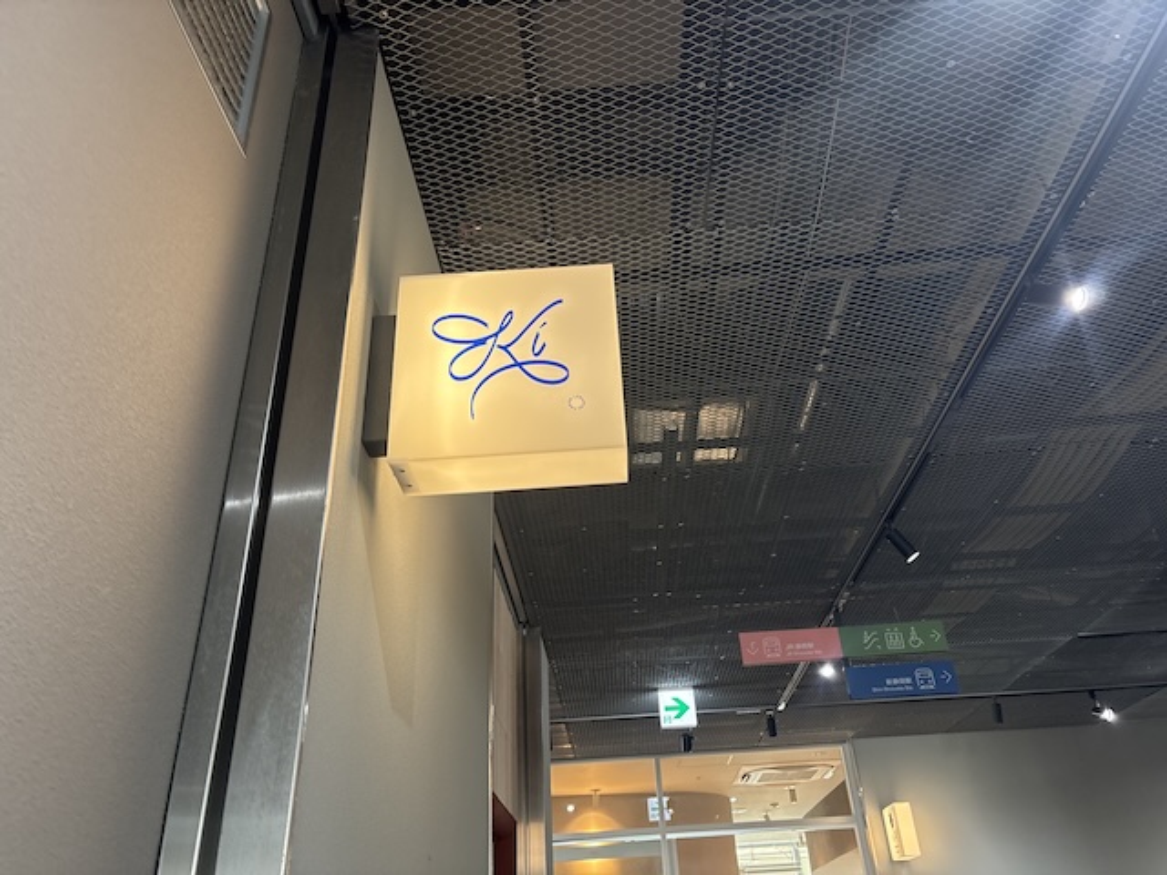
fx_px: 877
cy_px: 438
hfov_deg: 67.3
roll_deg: +4.6
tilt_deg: +30.7
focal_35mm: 26
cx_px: 584
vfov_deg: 53.1
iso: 250
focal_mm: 5.96
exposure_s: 1/59
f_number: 1.6
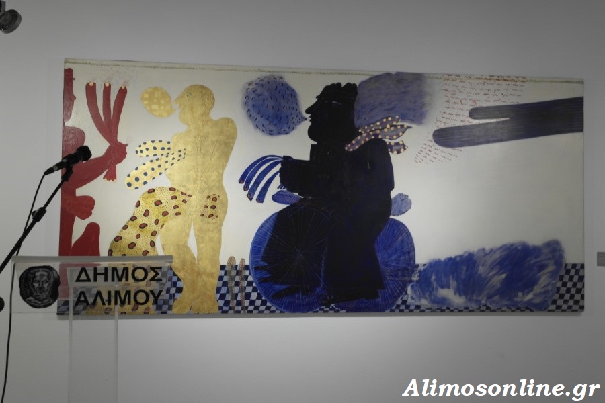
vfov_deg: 23.4
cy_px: 202
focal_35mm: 58
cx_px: 302
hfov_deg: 34.5
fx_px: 975
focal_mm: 38
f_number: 5
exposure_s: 1/30
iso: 400
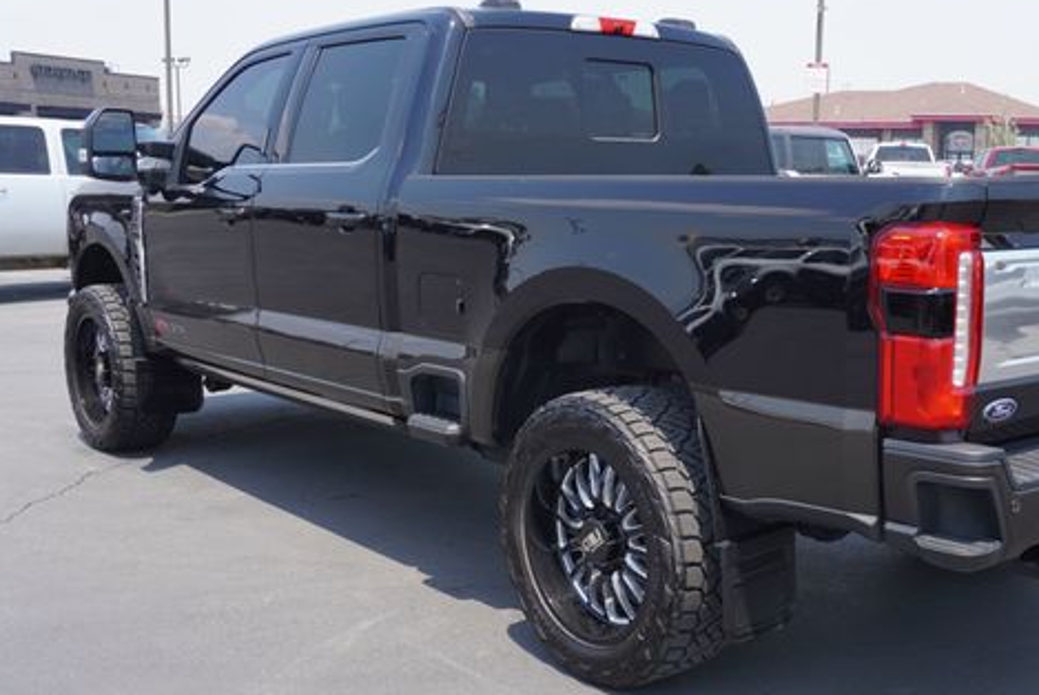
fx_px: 1300
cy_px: 372
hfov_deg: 43.0
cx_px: 687
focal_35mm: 45
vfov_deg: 29.9
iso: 100
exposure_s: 1/160
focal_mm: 22
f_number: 6.3
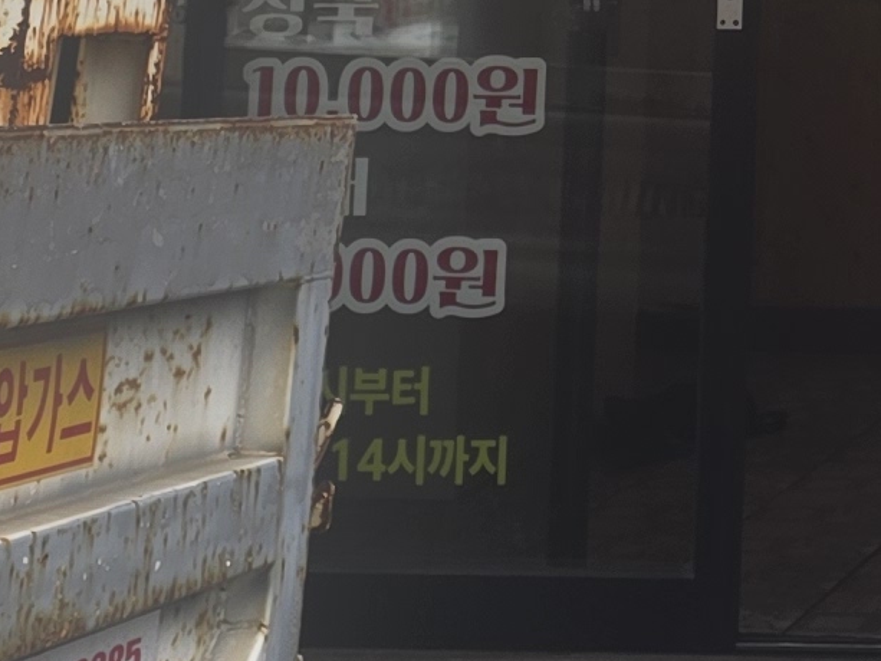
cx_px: 1400
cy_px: -776
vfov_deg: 9.1
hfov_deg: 12.4
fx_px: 3818
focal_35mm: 150
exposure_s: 1/142
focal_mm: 6.3
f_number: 1.7
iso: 12
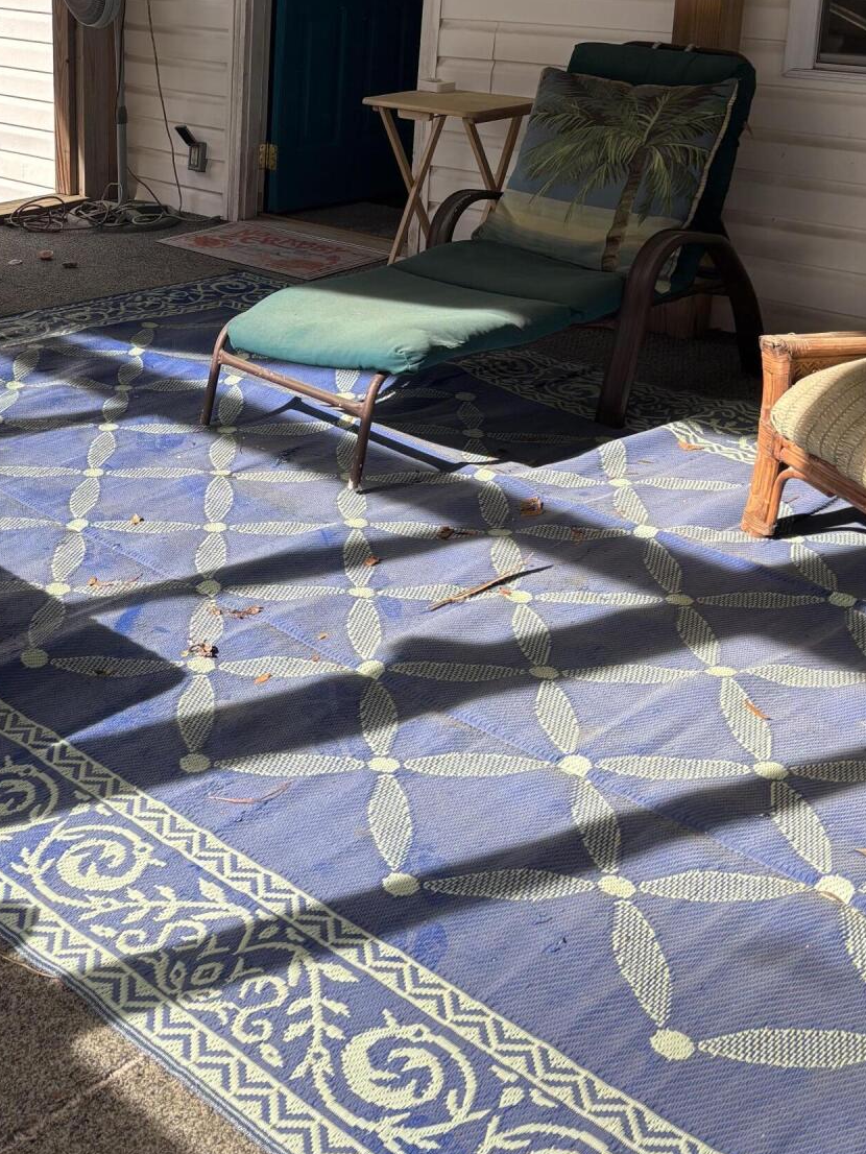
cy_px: 289
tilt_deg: -15.3
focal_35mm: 47
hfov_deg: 29.7
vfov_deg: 39.3
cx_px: 101
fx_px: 1567
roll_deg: -0.3
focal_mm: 5.96
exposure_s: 1/679
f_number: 1.6
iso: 50
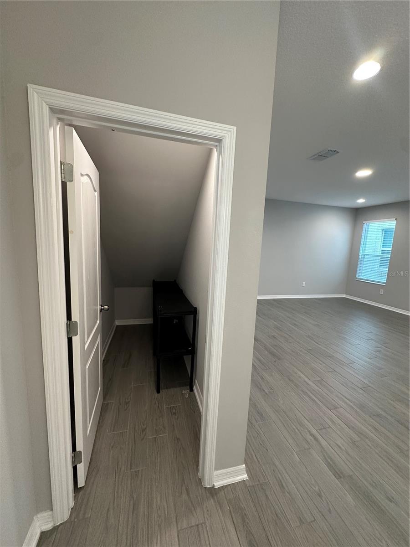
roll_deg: -3.5
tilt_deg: -6.3
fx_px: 221
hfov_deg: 85.7
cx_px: 205
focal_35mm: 14
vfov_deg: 102.1
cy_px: 274
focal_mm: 2.22
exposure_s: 1/60
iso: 250
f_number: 2.2
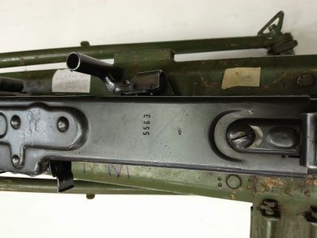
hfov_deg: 67.3
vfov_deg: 53.1
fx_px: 238
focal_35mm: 26
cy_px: 119
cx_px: 158
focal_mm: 3.98
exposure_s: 1/33
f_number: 1.8
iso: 500
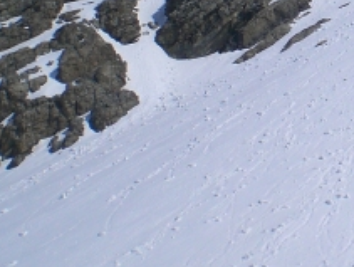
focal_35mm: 115
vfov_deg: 12.8
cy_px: 18
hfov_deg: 16.1
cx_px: 475
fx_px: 1178
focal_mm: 6.3
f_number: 4.4
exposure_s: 1/2000
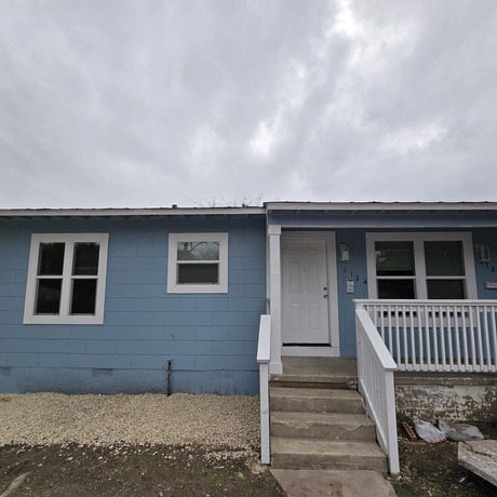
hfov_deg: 87.4
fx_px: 260
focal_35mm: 16
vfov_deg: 87.4
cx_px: 250
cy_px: 257
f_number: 2.2
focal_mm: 2.2
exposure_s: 1/2450
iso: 50
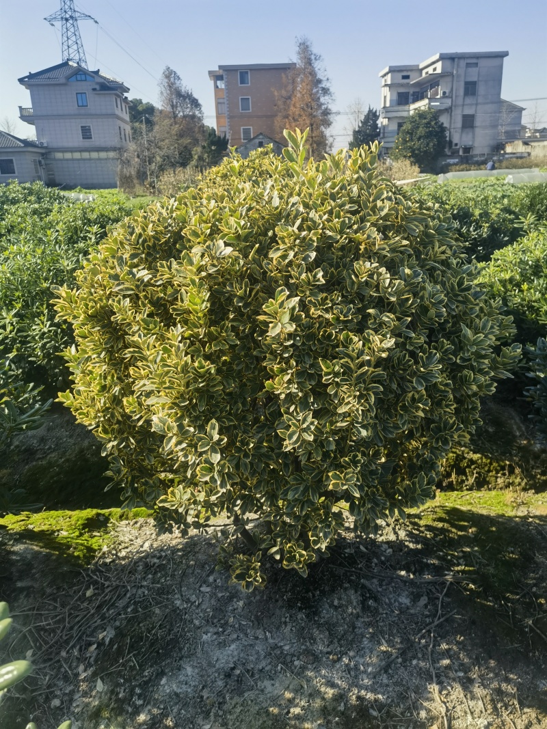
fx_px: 569
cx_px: 274
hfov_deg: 51.3
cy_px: 364
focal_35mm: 27
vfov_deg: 65.3
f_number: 1.9
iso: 50
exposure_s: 1/2183
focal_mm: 6.67
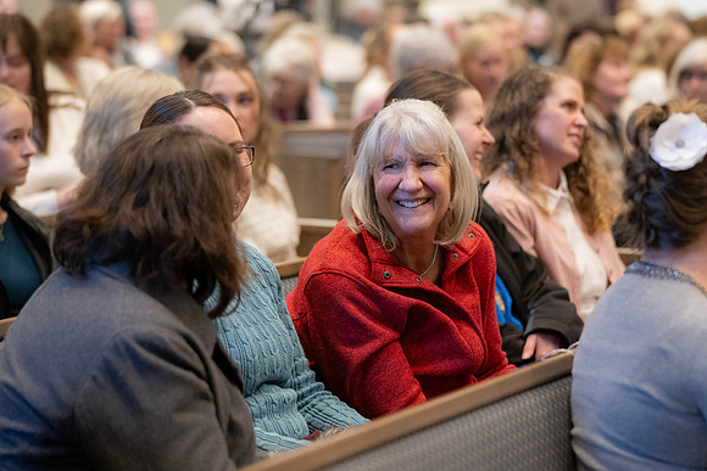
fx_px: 2502
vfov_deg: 10.8
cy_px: 233
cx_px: 384
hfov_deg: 16.1
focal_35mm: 127
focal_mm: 105
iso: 3200
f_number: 2.8
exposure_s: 1/200
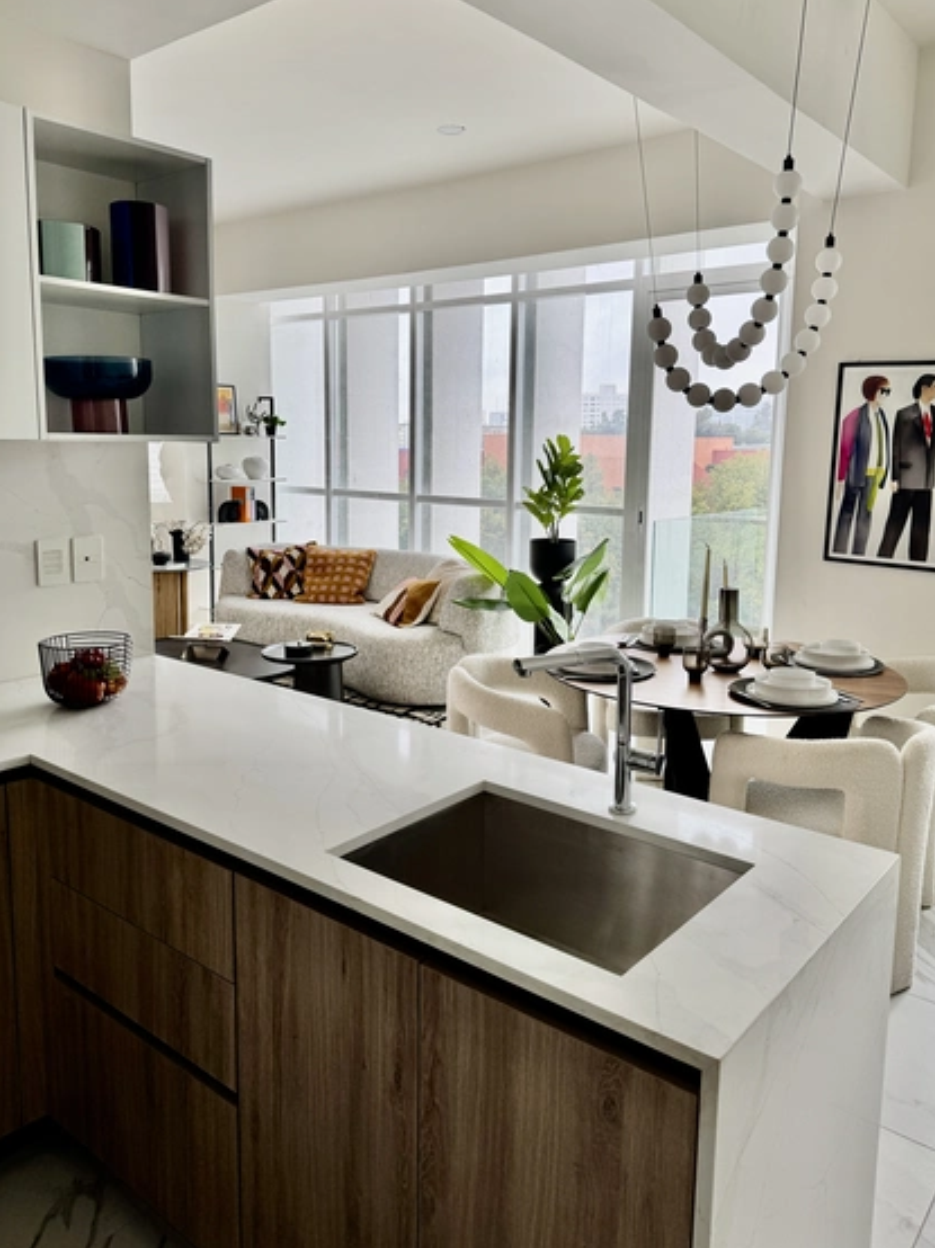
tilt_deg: -7.3
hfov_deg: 53.0
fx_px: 937
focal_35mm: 26
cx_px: 460
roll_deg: -0.4
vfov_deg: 67.2
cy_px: 577
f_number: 1.78
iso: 50
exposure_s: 1/136
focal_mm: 6.76
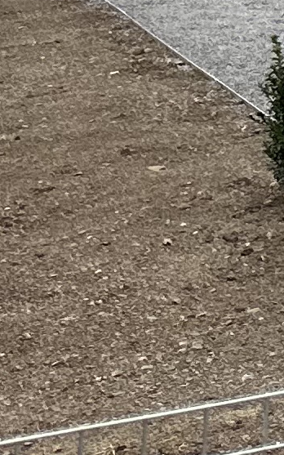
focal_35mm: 184
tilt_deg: +5.2
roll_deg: -0.1
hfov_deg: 5.0
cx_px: 1643
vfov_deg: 10.2
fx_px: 2279
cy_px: -568
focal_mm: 6.86
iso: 80
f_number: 1.78
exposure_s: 1/1212
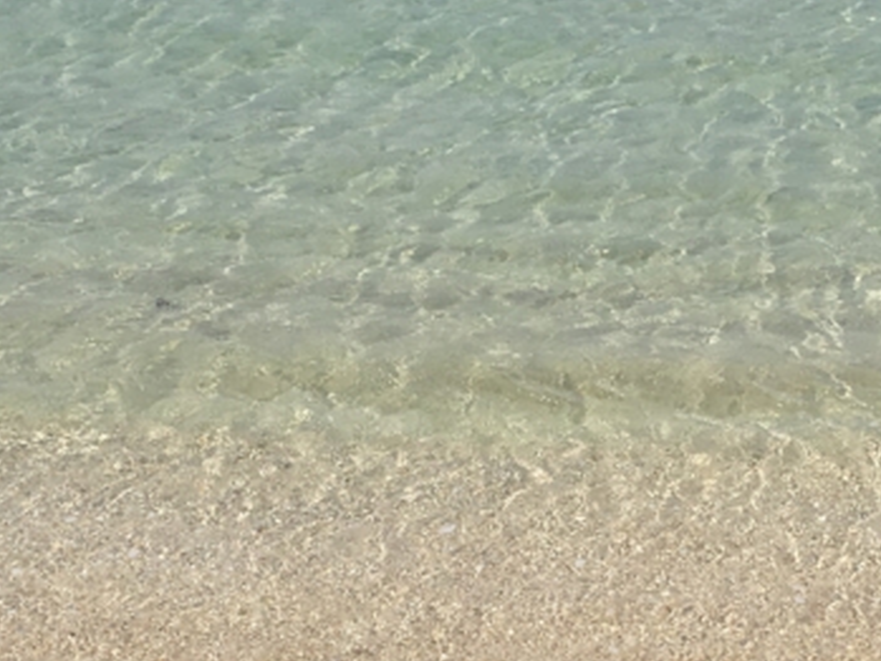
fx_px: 2164
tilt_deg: -26.1
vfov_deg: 17.2
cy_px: 578
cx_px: 654
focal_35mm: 85
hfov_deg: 22.8
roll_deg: +1.0
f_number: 2.2
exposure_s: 1/4274
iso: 25
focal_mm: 4.15
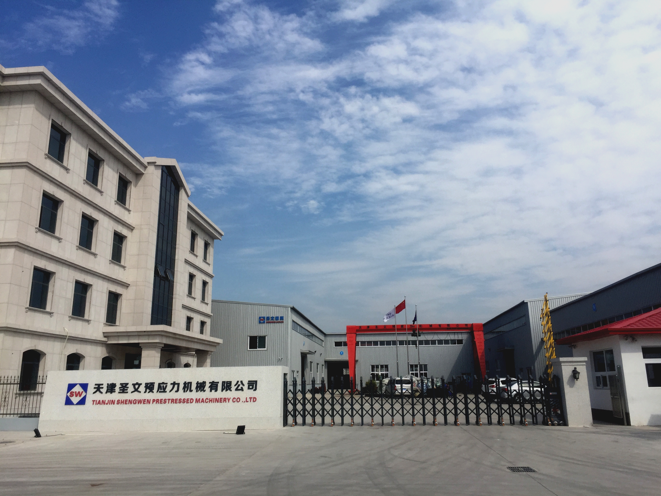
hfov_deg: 61.7
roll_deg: -1.2
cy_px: 248
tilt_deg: +15.2
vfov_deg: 48.2
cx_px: 330
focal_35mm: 29
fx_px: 554
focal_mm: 4.15
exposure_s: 1/3300
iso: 32
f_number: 2.2
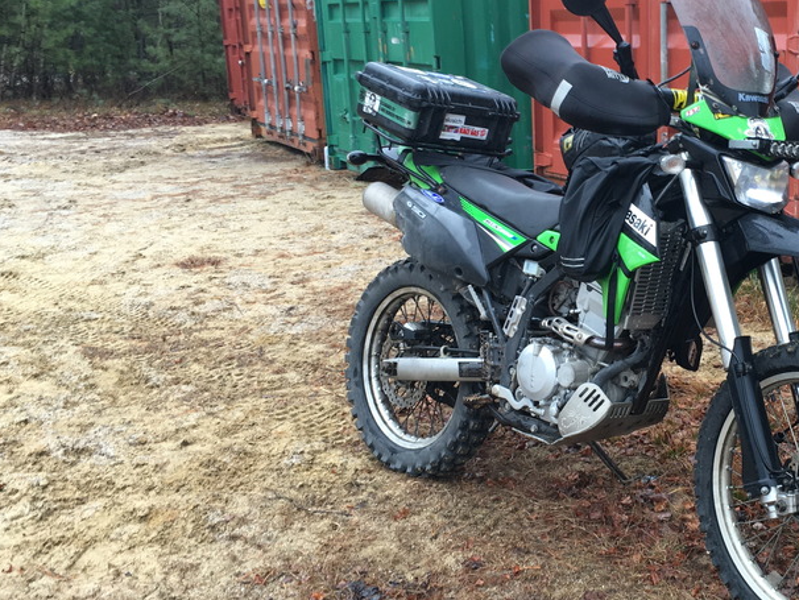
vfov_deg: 29.7
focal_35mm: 49
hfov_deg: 37.5
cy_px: 262
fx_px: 1131
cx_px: 642
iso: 32
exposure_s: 1/30
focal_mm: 4.15
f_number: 2.2
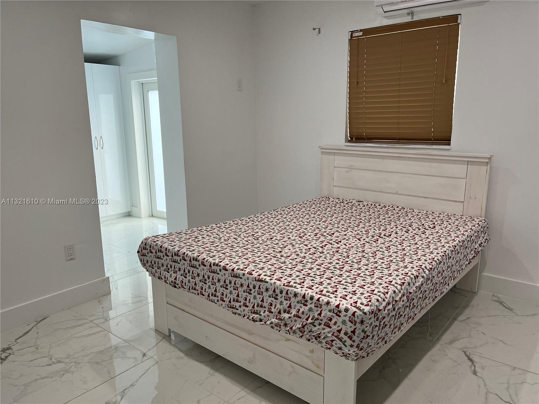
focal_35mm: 26
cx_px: 270
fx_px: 405
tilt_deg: -12.6
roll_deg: +0.2
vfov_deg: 53.1
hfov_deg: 67.3
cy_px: 202
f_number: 1.6
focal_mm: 5.1
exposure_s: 1/120
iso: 100
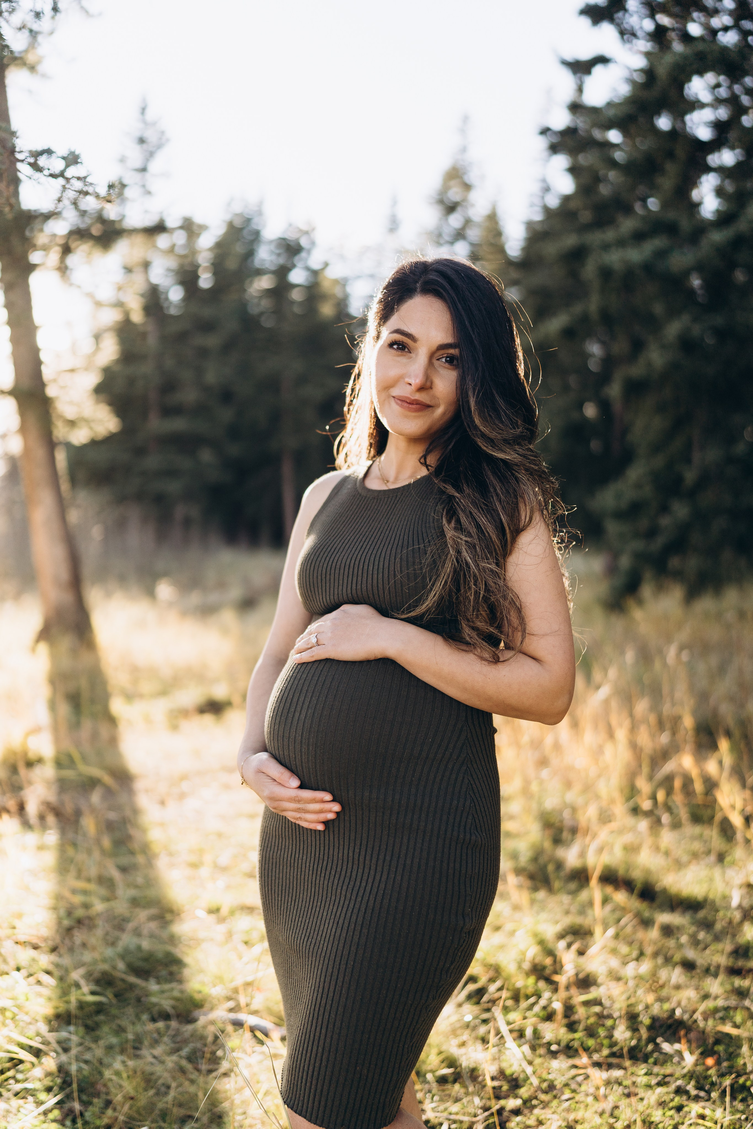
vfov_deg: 54.4
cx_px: 376
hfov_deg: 37.9
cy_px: 564
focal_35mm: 35
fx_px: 1098
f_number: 1.4
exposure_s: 1/3200
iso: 250
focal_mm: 35
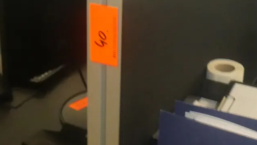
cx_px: 164
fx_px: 538
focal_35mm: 79
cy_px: 69
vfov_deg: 15.3
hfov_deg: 26.7
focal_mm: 4.3
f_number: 3.3
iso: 400
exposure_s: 1/60
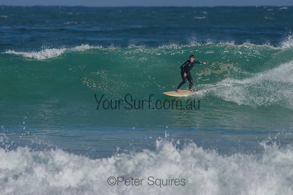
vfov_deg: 2.2
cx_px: 160
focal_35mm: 613
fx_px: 4987
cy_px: 77
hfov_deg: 3.4
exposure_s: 1/2000
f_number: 5.6
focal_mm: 500
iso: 110
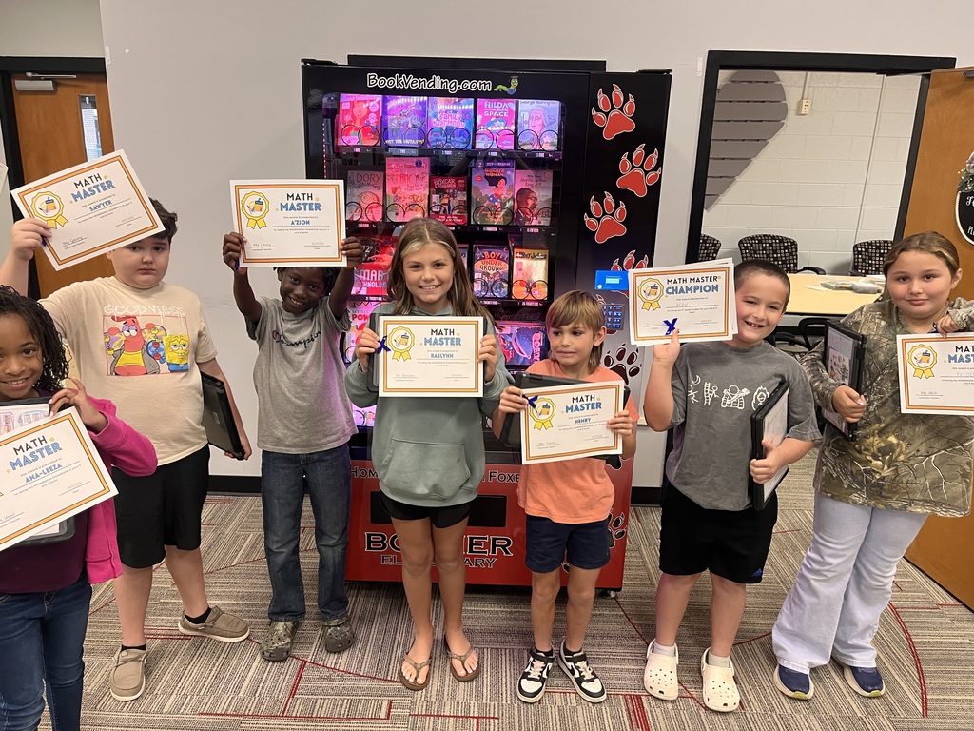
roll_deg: -0.3
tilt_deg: -15.9
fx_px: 732
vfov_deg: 53.1
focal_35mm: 26
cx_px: 487
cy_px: 366
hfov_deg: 67.3
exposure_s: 1/60
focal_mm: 5.1
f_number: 1.6
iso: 160
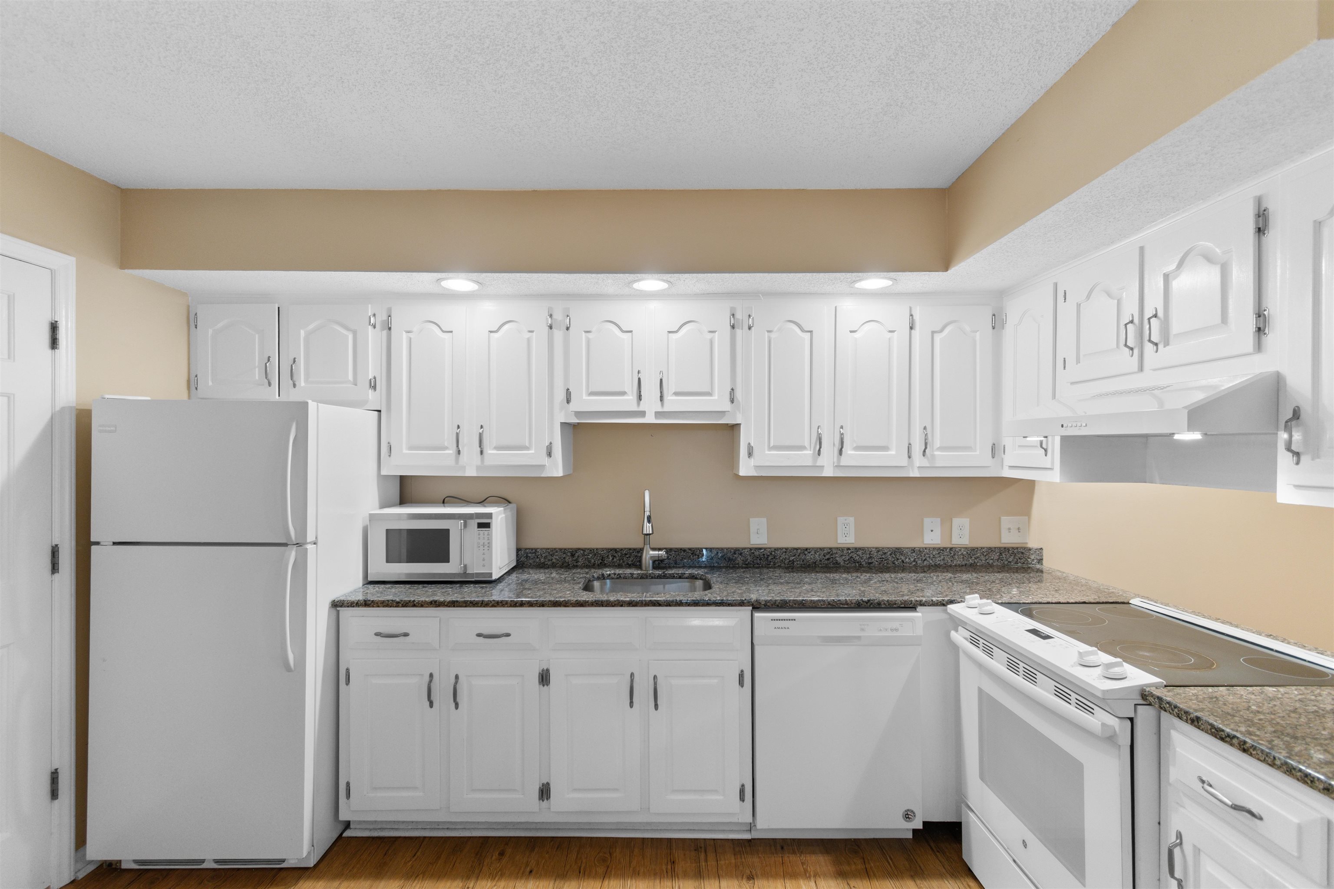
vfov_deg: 77.3
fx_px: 556
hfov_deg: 100.4
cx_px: 667
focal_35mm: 15
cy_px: 444
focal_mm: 10
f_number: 4.5
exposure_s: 1/2
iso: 100
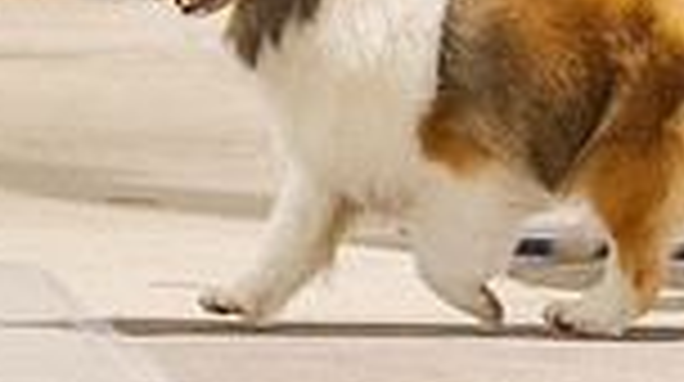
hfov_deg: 3.5
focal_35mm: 620
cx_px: 419
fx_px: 11229
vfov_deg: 1.9
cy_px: -301
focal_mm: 133
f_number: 3.2
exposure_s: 1/400
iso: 6400
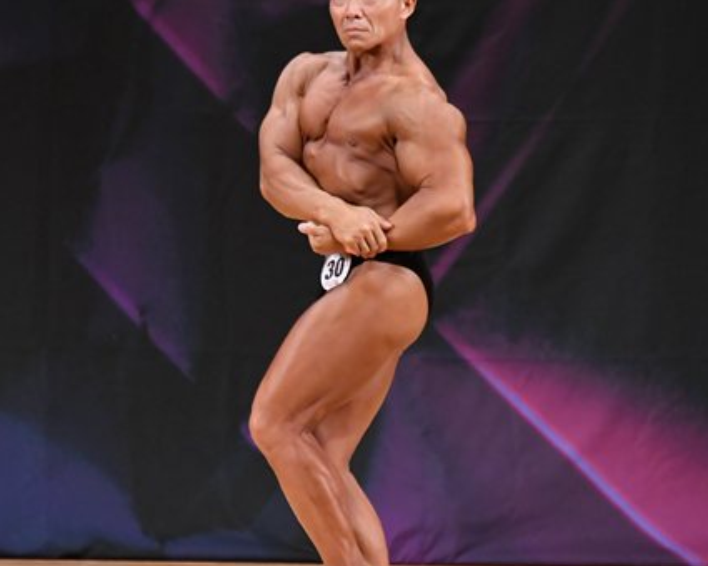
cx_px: 294
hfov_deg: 3.8
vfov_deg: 3.0
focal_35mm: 513
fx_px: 10749
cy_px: 268
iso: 3200
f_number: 5.6
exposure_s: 1/400
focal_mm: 200
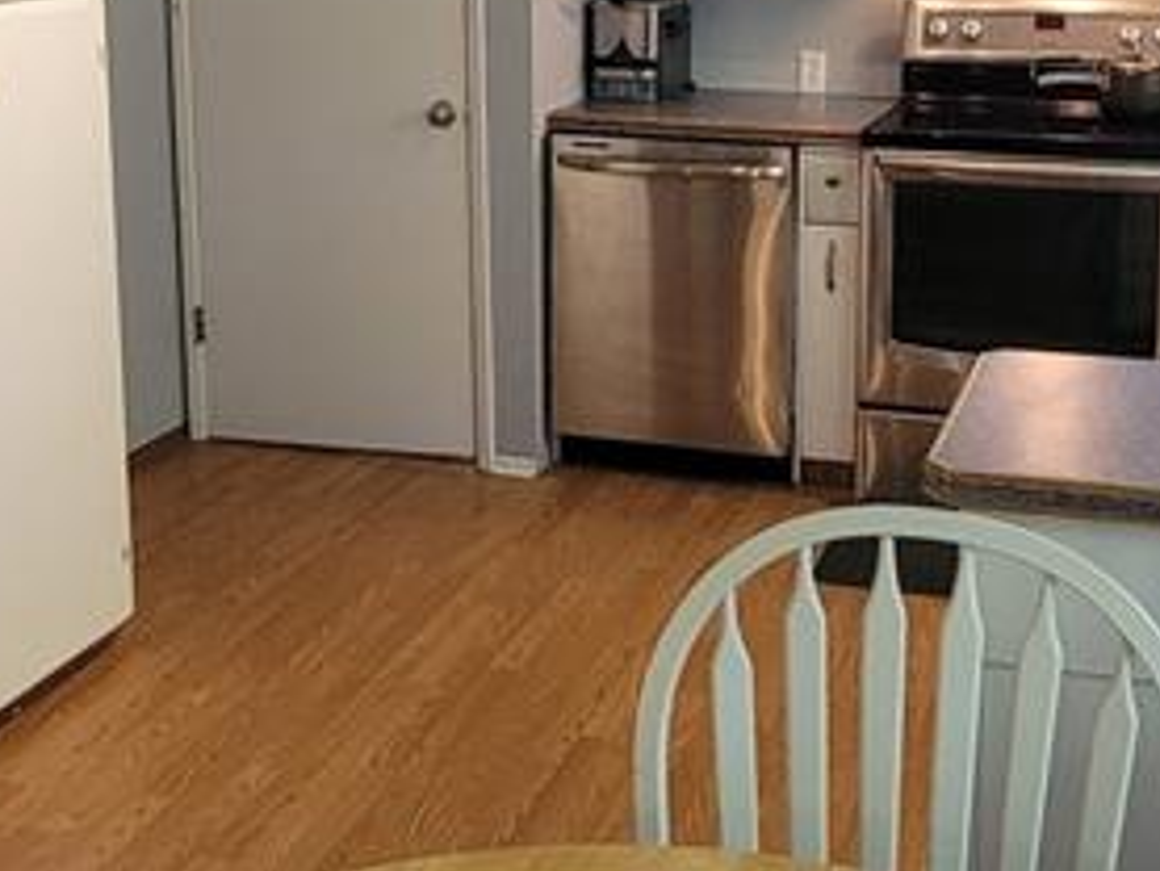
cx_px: 691
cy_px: 71
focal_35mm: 48
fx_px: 1609
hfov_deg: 39.5
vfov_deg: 29.0
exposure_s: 1/60
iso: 400
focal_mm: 2.2
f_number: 2.2
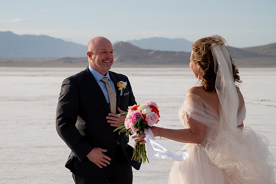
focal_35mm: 131
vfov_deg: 10.5
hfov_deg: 15.6
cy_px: 81
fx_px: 1004
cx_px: 107
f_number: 8
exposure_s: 1/800
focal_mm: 105
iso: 200
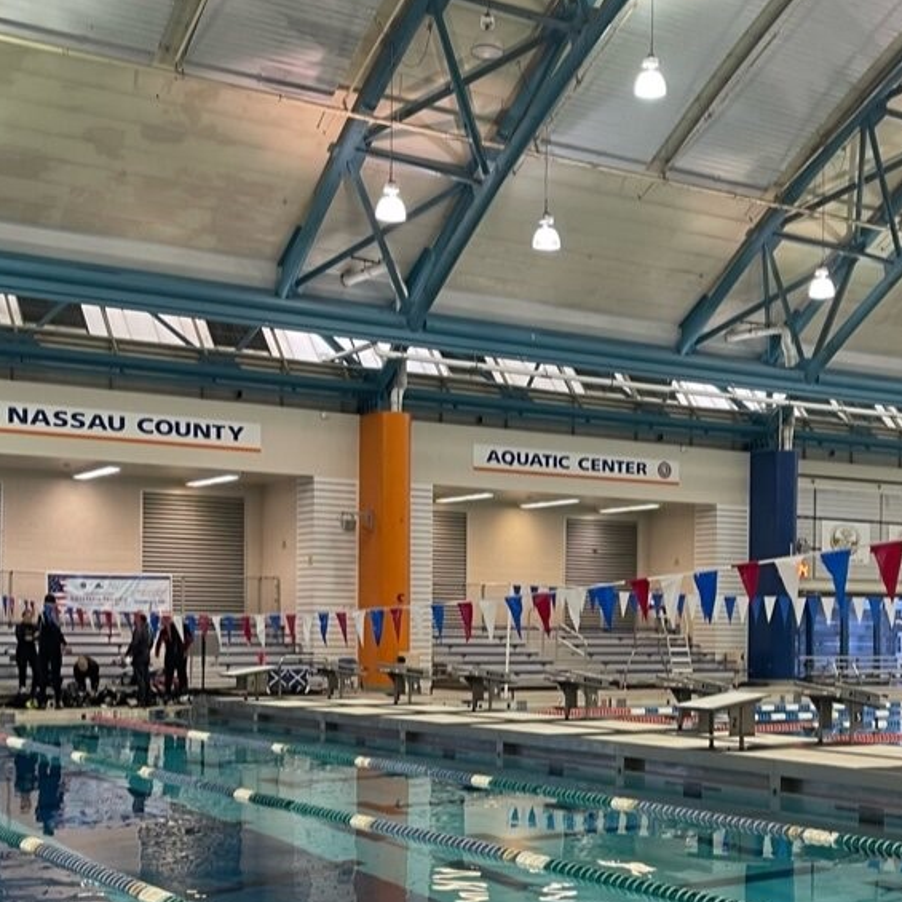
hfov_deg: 32.7
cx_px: 556
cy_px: 630
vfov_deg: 32.4
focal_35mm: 52
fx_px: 1533
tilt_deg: -1.7
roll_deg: -0.1
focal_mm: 5.1
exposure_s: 1/60
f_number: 1.6
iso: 80
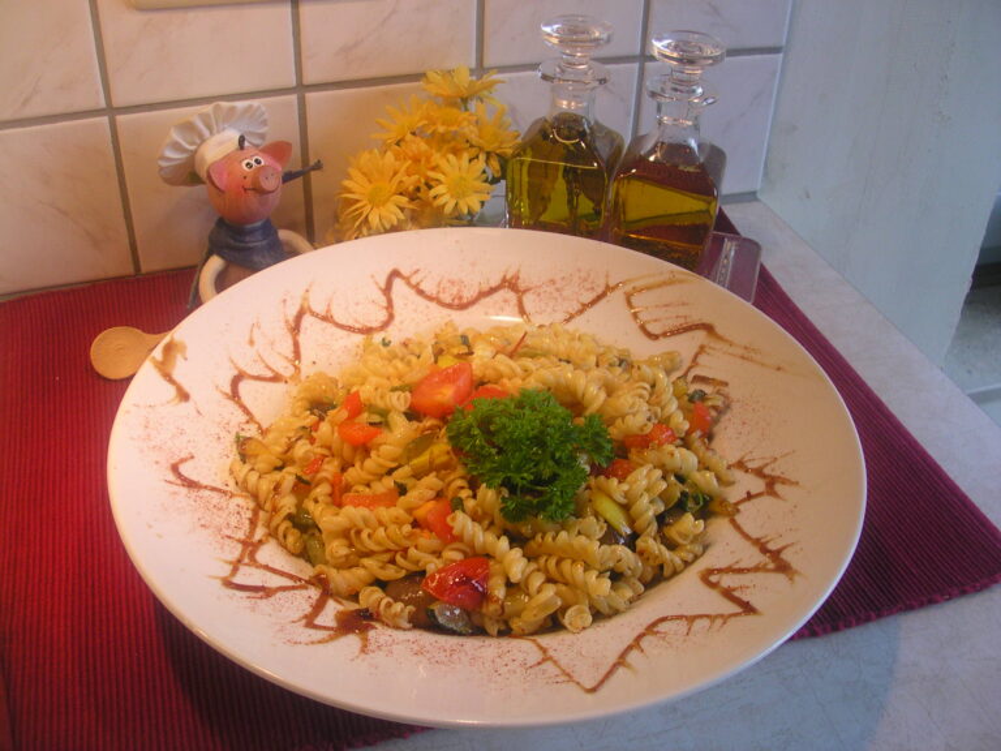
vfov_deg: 38.7
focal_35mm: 37
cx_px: 500
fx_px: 1070
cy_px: 376
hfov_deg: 50.1
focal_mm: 5.6
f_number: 2.7
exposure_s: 1/60
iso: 100
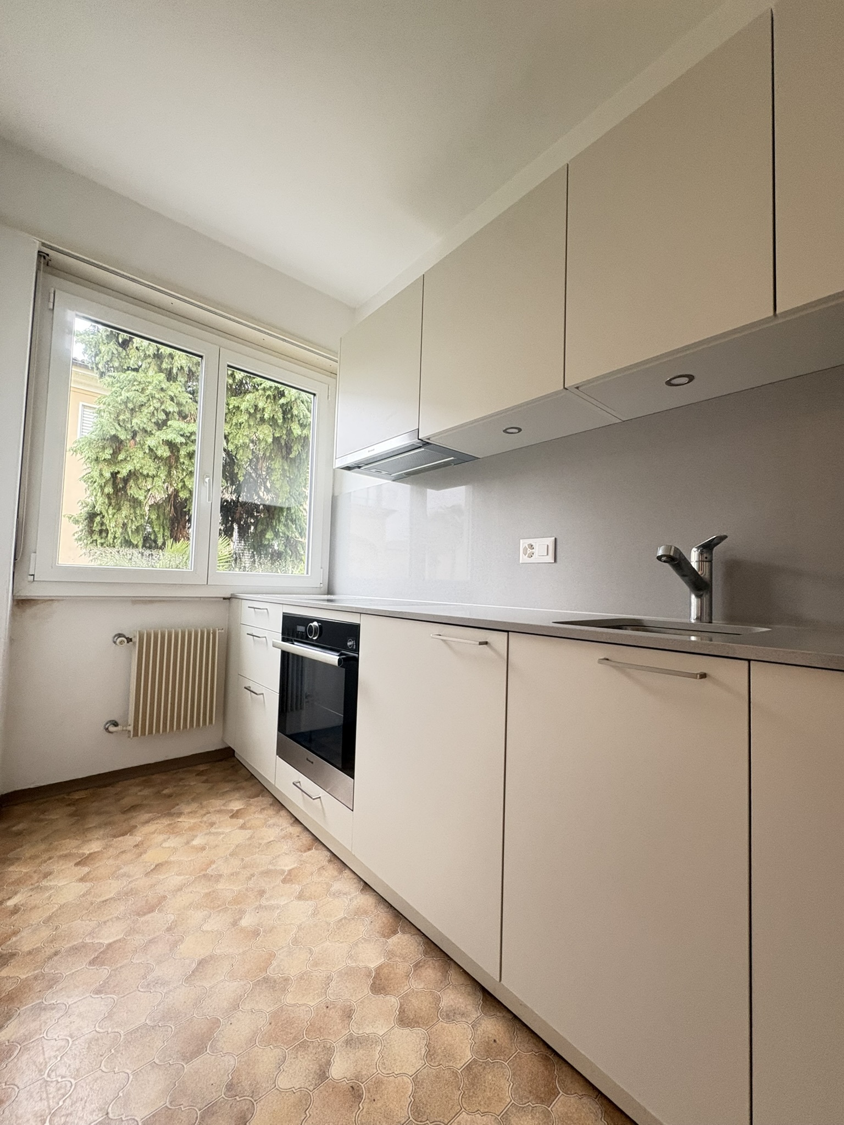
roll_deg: -1.8
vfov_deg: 102.1
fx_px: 455
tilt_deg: +3.9
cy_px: 562
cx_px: 422
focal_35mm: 14
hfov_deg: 85.7
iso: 400
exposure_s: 1/60
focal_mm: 2.22
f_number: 2.2
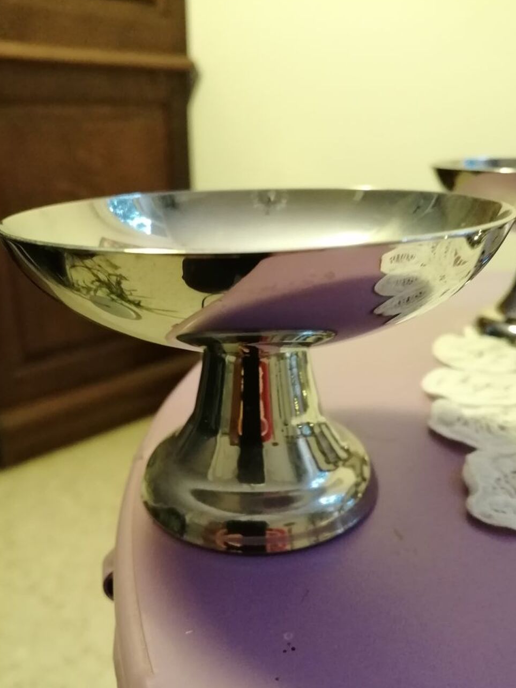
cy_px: 351
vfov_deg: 65.3
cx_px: 264
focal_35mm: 27
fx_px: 537
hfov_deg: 51.4
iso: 400
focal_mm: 3.62
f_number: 1.8
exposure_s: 1/20
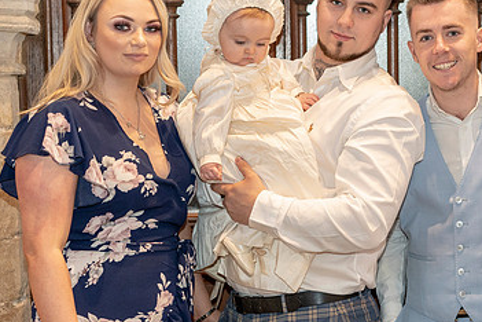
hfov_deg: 22.2
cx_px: 358
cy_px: 153
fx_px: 1218
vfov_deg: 15.0
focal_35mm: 91
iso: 3200
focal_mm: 55
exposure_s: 1/160
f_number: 4
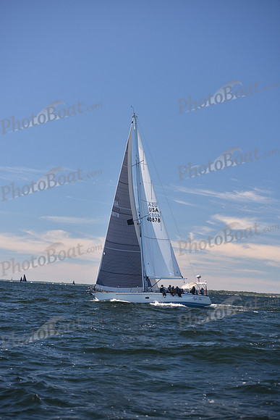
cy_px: 210
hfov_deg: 19.5
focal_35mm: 70
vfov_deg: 28.8
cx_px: 140
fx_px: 816
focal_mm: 70
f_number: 3.5
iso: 200
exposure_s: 1/800
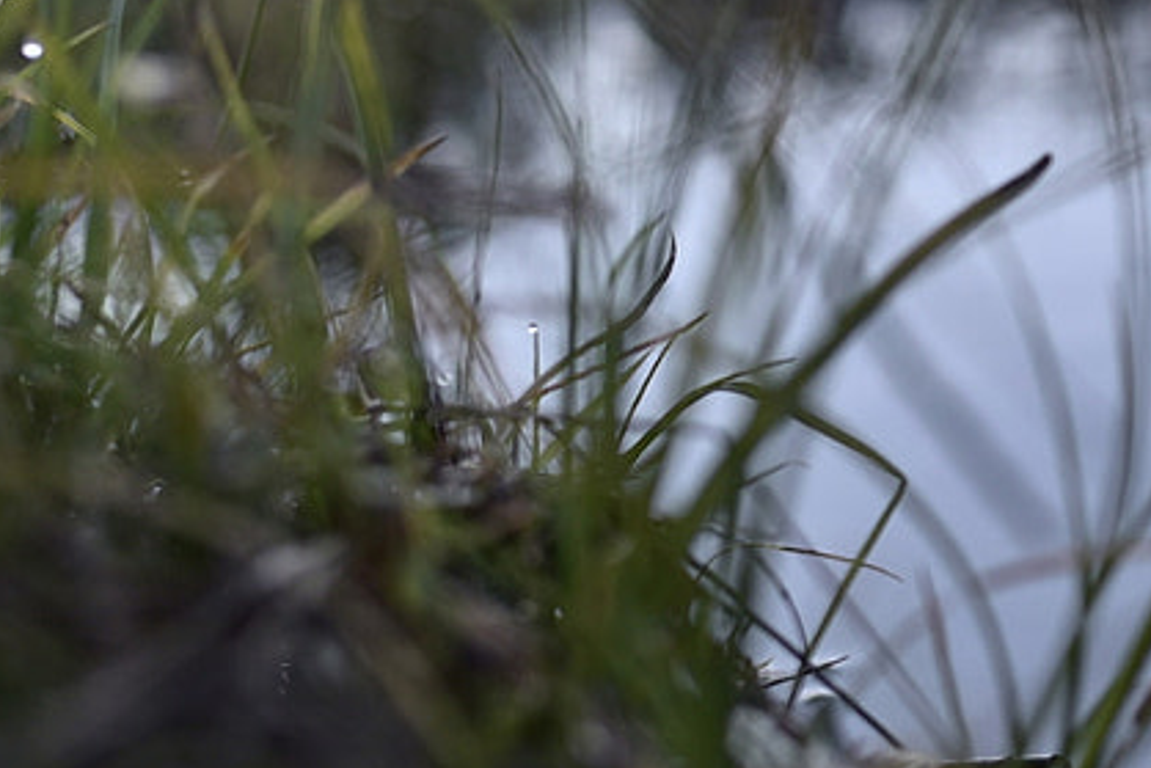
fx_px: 4286
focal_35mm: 134
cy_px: 292
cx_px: 1550
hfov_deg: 14.6
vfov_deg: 10.2
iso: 100
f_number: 2.5
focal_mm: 35
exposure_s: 1/160
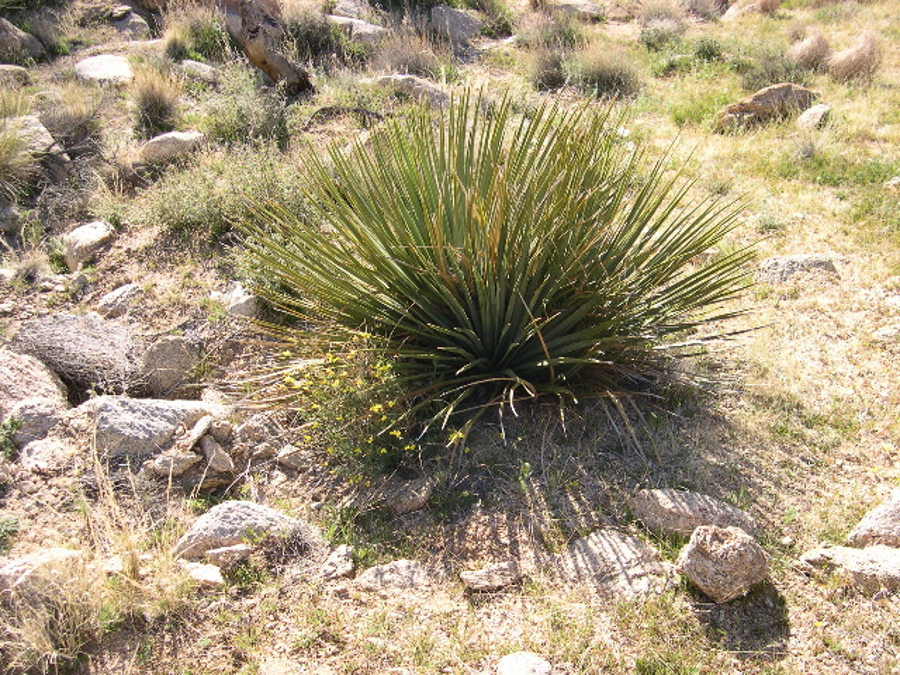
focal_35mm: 38
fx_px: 988
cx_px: 450
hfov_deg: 49.0
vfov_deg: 37.7
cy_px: 338
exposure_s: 1/568
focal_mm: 8
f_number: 2.8
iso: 100
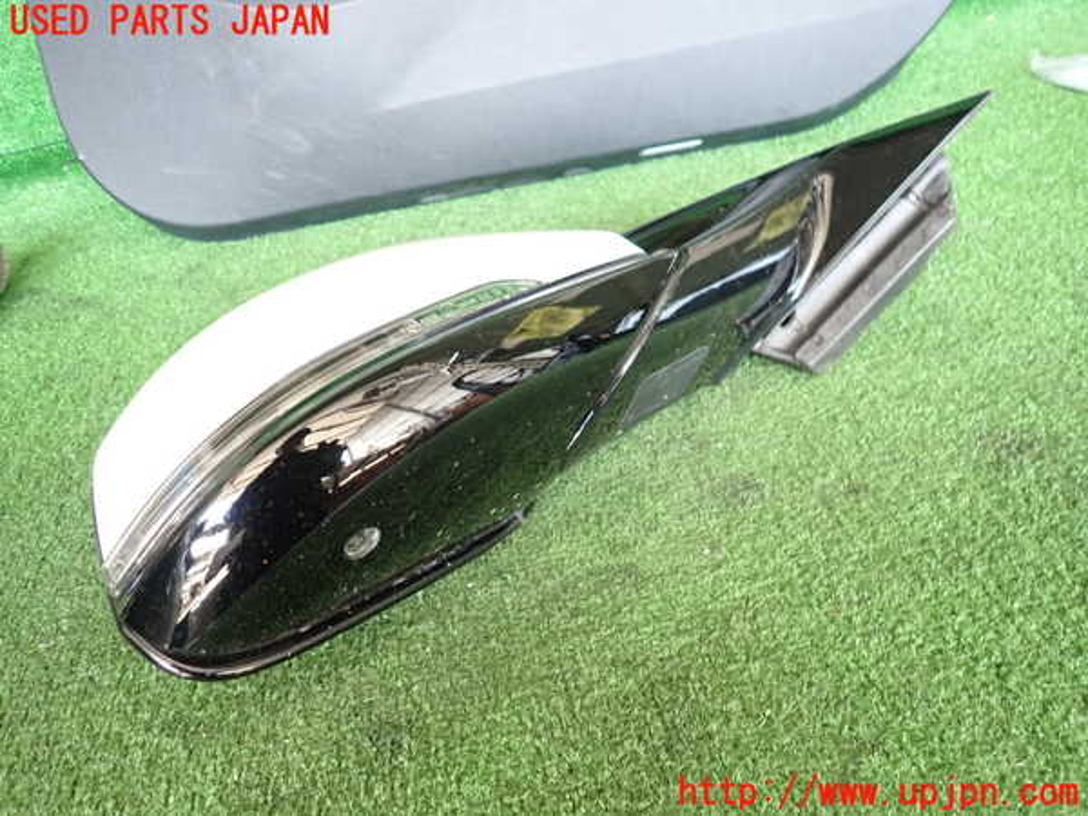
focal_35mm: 25
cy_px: 408
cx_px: 544
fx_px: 786
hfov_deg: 69.4
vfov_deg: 54.9
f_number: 2
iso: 200
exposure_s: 1/30
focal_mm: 4.5
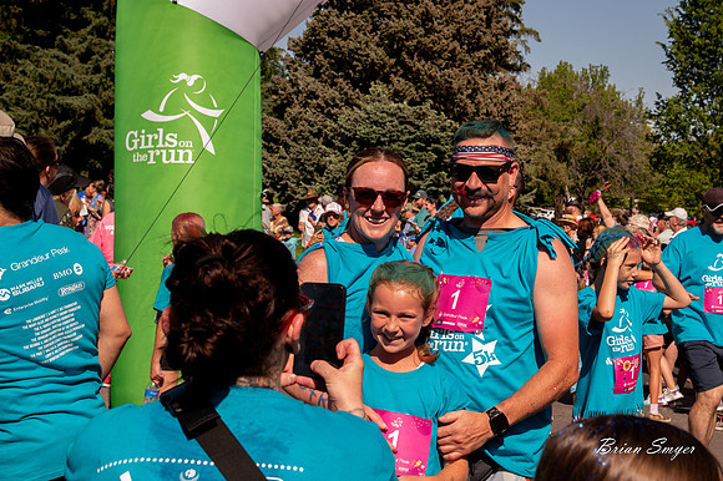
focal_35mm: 71
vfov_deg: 19.3
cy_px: 197
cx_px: 465
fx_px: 1415
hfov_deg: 28.5
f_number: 11
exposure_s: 1/1000
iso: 800
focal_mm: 52
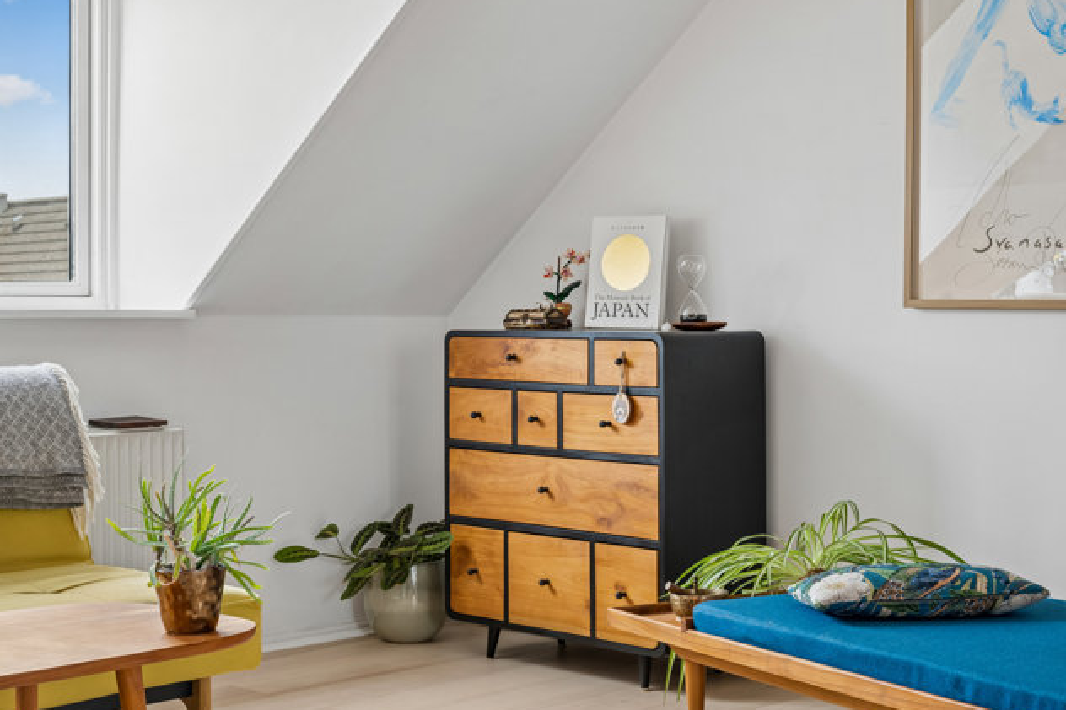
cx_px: 472
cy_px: 333
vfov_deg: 23.8
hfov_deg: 35.0
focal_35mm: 57
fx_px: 1687
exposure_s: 1/4
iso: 160
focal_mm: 45
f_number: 8
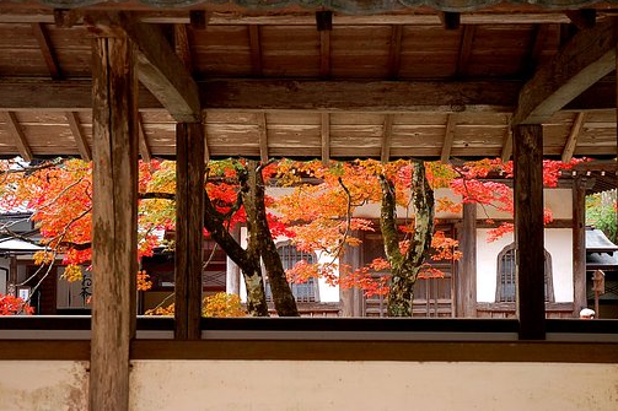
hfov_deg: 32.9
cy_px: 205
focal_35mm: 61
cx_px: 306
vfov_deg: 22.2
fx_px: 1047
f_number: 5
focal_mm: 40
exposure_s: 1/100
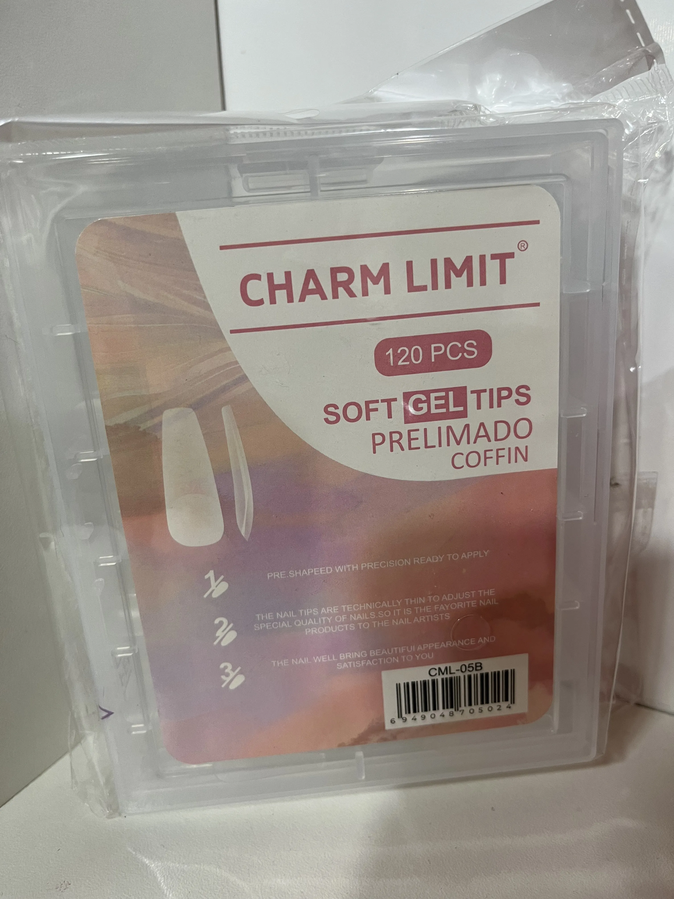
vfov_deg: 67.3
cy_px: 450
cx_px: 337
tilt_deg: -20.4
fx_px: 675
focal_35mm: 26
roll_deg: +2.6
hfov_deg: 53.1
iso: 64
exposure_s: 1/50
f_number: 1.6
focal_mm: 5.1
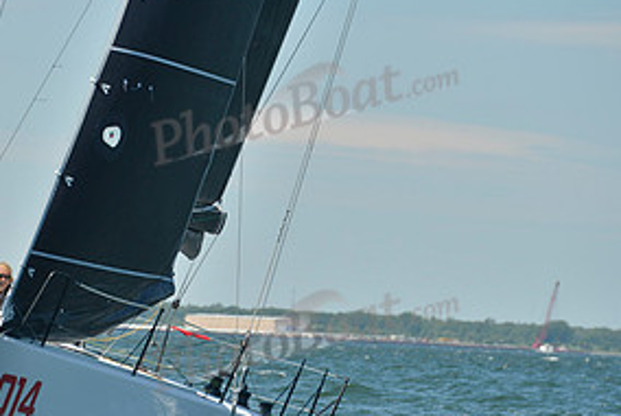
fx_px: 7045
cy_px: 253
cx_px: 39
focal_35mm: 408
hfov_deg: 5.0
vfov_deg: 3.4
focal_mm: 200
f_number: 8
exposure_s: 1/1250
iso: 280
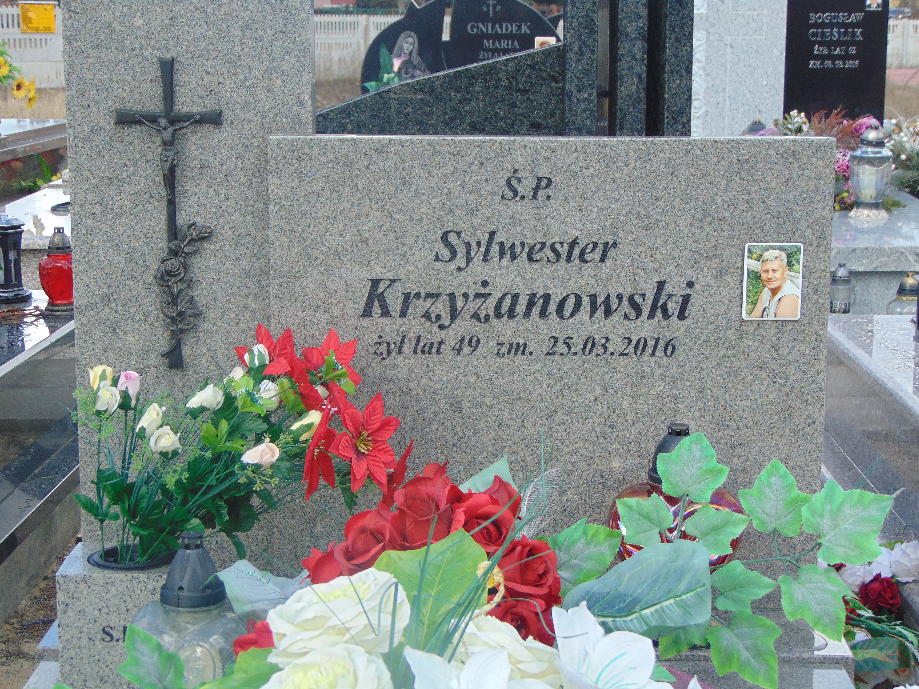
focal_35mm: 71
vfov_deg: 20.7
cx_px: 460
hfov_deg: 27.4
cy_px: 344
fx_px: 1885
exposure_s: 1/250
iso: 80
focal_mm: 12.8
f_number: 3.7
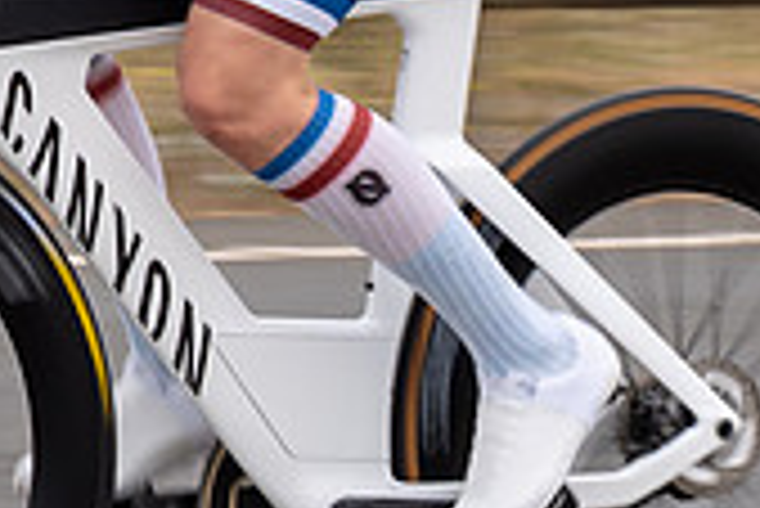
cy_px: -140
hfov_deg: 5.5
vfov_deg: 3.7
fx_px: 7902
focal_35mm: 374
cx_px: -129
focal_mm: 70
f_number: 8
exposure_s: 1/160
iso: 100
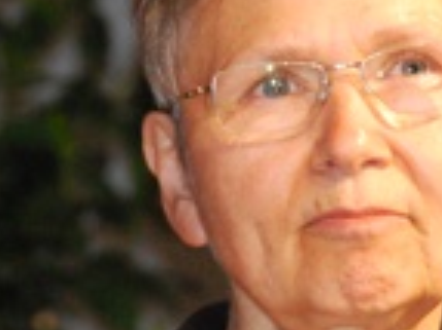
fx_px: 13141
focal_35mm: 1030
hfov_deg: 1.9
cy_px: 145
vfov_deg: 1.4
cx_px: 309
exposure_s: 1/60
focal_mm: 170
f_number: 5.6
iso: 1600
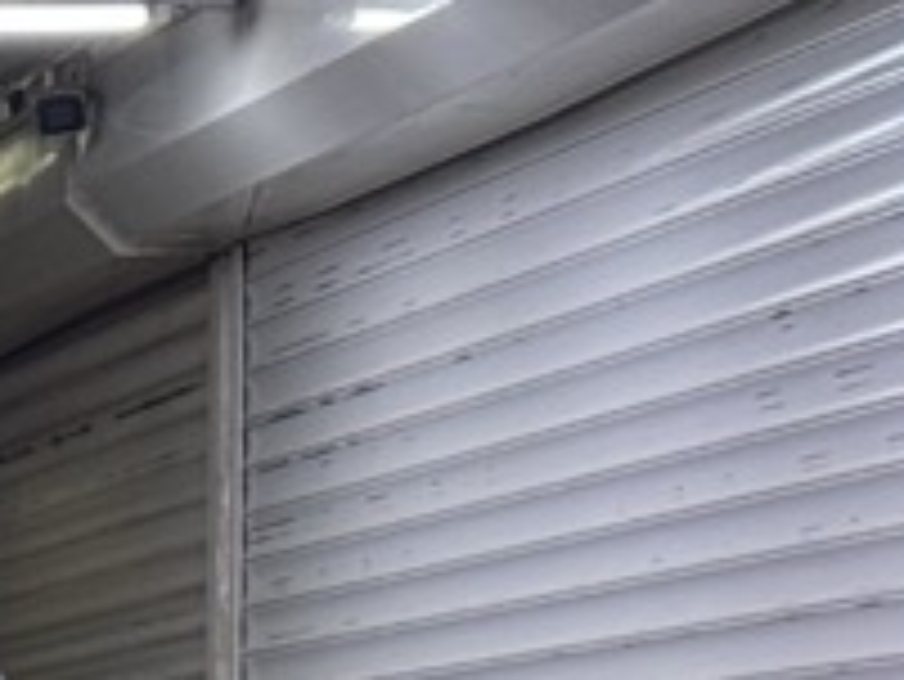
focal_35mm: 306
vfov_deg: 4.8
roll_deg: +0.5
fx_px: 7996
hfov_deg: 6.1
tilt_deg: +0.0
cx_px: -1403
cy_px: 1009
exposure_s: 1/50
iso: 50
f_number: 1.78
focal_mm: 6.76
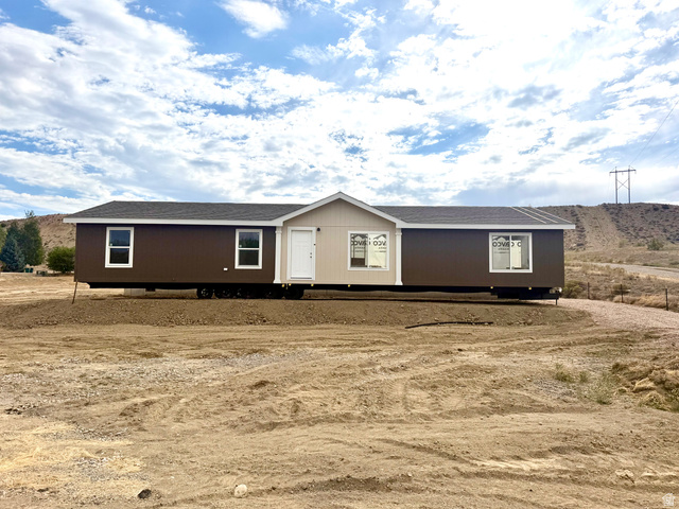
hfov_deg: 71.6
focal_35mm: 24
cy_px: 254
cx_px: 340
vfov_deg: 56.8
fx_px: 471
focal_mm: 6.76
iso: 100
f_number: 1.78
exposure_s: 1/22727
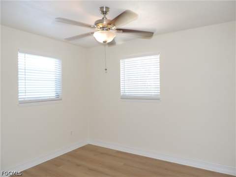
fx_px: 164
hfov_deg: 71.6
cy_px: 88
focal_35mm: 24
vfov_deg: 56.8
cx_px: 118
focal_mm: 4.3
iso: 200
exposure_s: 1/30
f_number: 3
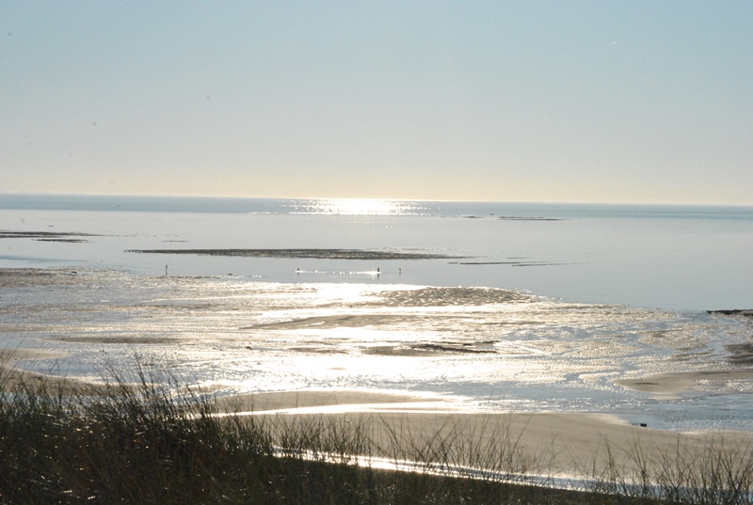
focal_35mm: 108
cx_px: 376
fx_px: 2264
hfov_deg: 18.9
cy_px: 252
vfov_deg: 12.7
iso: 1600
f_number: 18
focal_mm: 72
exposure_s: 1/4000
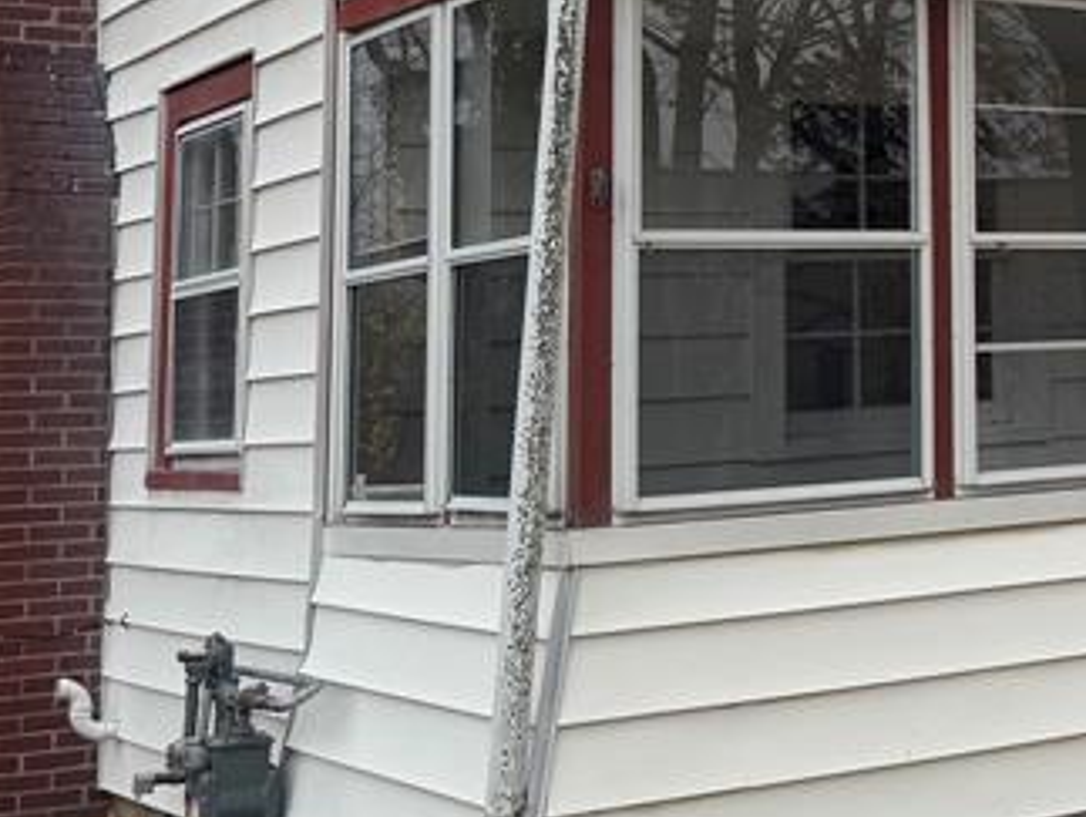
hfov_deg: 22.1
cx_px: 1530
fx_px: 2387
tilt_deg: +8.0
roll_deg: +3.5
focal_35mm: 76
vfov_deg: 19.0
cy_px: 44
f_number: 1.78
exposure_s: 1/3021
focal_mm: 6.76
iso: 80
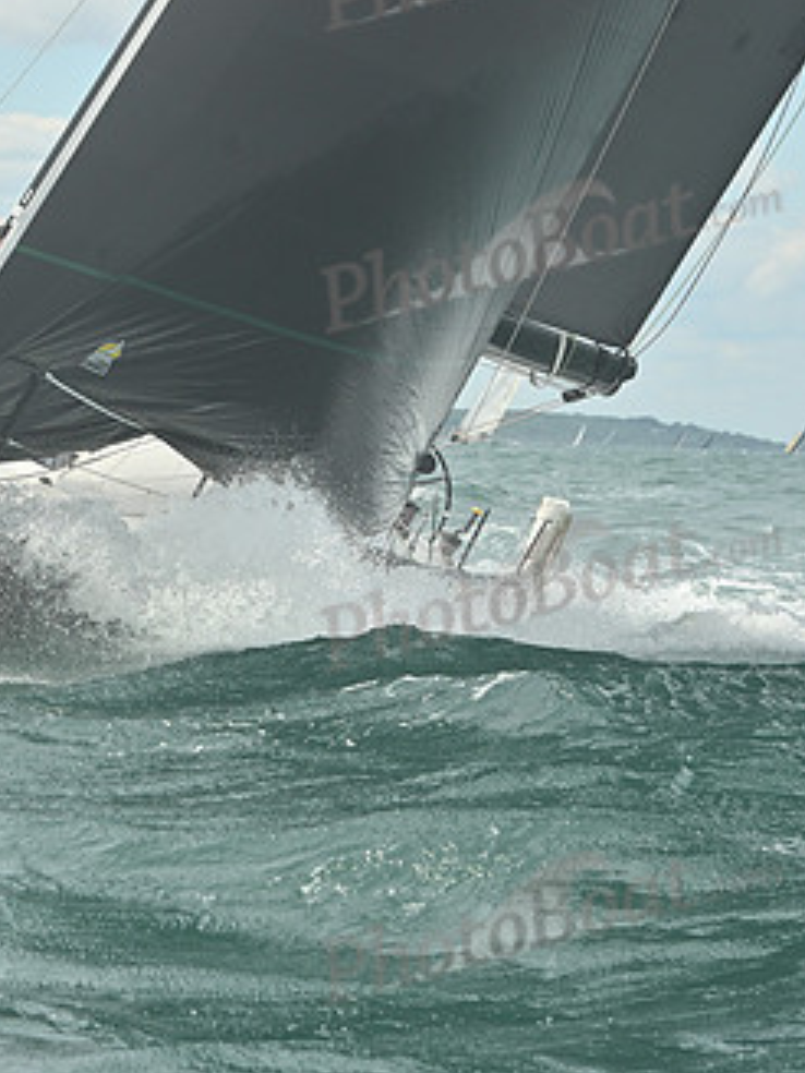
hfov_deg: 8.7
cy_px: 463
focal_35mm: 170
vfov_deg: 11.6
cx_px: 154
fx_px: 5271
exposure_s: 1/1250
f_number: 9
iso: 320
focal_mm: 100
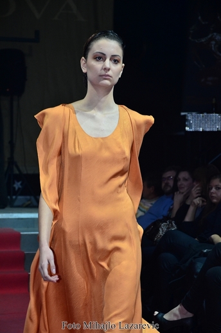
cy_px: 166
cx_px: 110
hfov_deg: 11.4
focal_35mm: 120
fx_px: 1111
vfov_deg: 17.1
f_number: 5.3
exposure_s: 1/125
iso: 800
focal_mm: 80
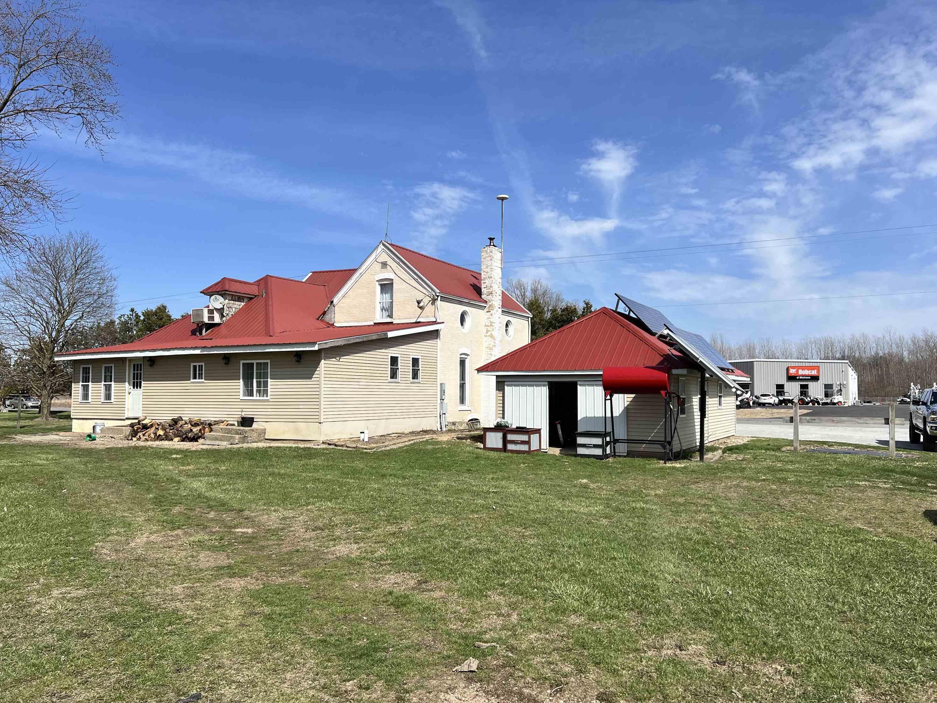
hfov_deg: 65.3
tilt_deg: +3.6
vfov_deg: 51.4
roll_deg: +0.2
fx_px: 731
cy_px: 360
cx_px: 457
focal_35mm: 27
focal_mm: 5.7
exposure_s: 1/6211
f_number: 1.5
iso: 50
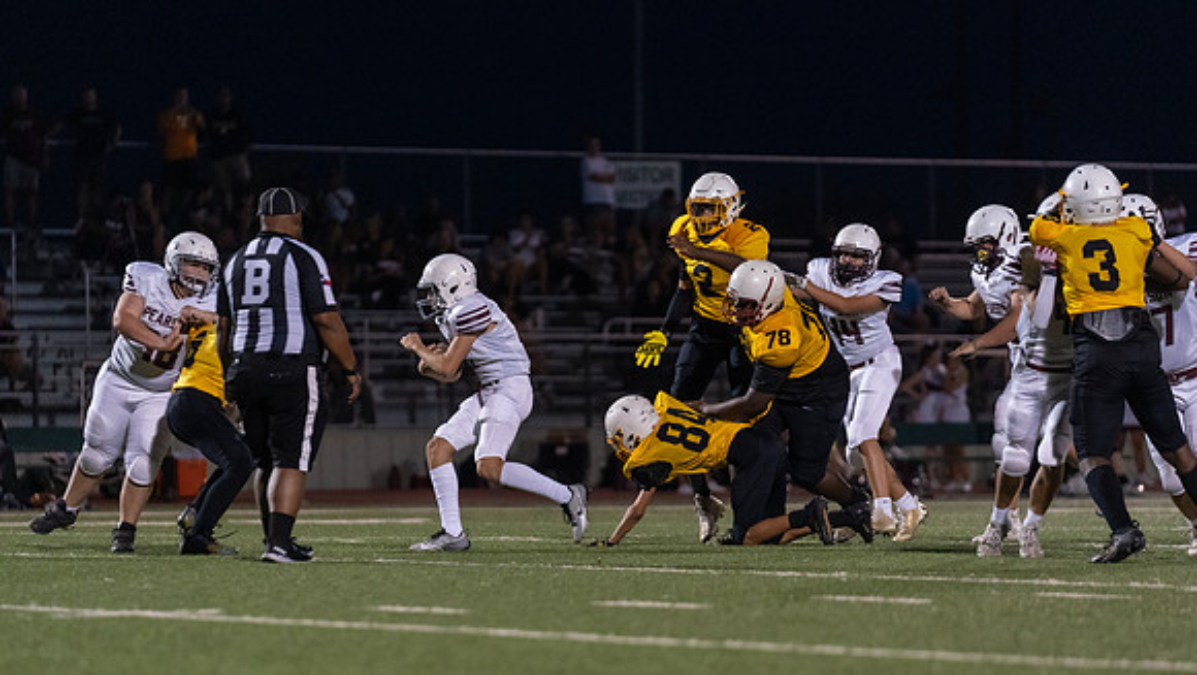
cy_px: 402
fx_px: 6835
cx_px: 603
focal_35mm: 215
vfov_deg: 5.7
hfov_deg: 10.0
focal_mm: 200
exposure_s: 1/1000
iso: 5000
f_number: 3.2
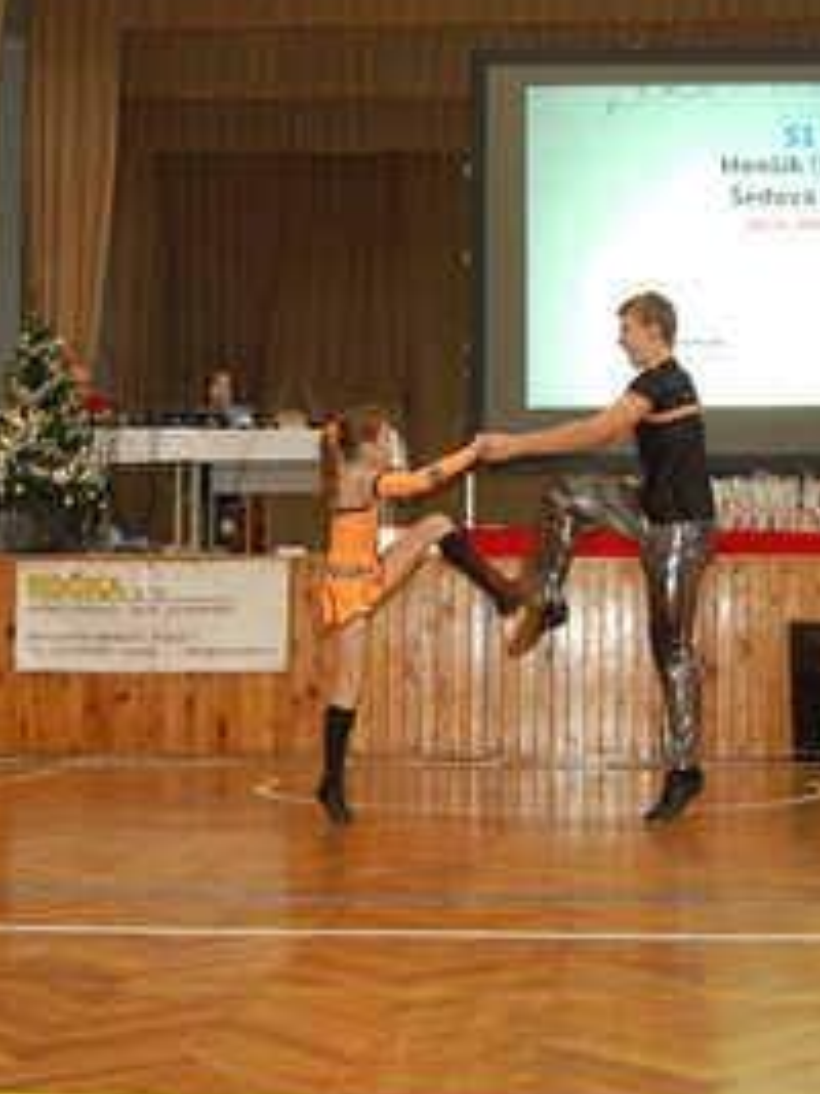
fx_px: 1707
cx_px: 484
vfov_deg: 35.5
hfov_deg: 27.0
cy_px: 500
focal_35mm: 54
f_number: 3.8
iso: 400
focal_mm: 20
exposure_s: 1/60
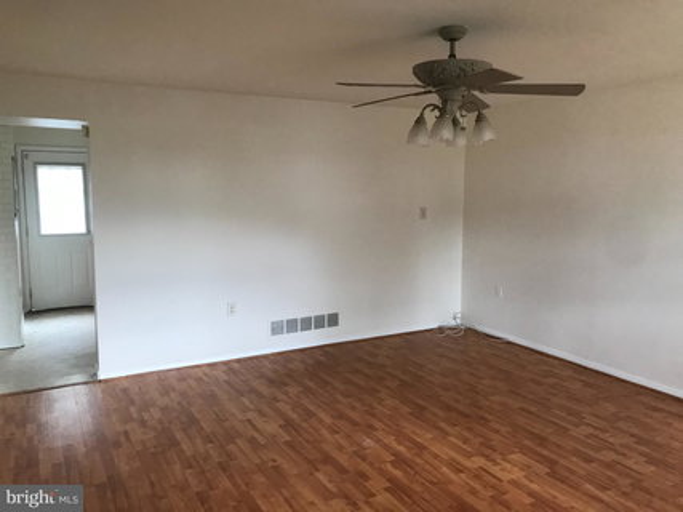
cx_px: 342
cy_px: 256
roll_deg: +0.1
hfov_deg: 63.5
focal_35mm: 28
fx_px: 552
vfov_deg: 49.7
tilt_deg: -6.5
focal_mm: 3.99
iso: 40
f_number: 1.8
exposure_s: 1/15
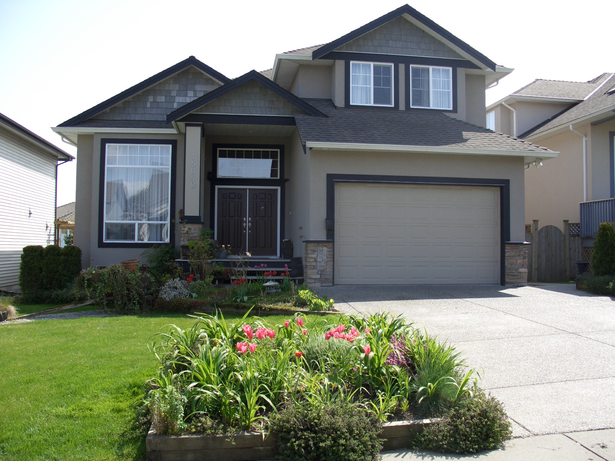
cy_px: 230
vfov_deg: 42.9
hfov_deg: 55.4
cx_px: 308
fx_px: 586
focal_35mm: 33
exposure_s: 1/500
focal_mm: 7.1
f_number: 4
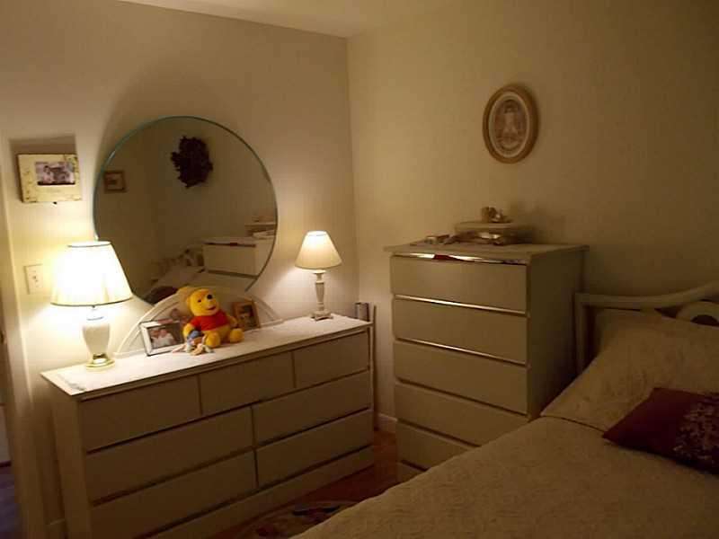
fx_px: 602
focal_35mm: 29
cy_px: 270
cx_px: 360
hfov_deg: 61.7
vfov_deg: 48.2
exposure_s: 1/30
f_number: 3.3
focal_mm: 4.1
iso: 200
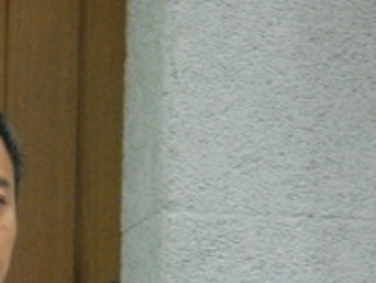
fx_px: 6217
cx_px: -75
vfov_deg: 2.6
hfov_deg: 3.5
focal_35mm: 572
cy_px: 320
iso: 450
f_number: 5.1
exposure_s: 1/10
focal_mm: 31.8
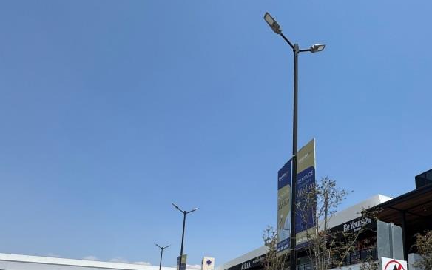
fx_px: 306
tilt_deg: +16.0
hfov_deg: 68.0
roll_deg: -3.9
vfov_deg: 43.2
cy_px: 246
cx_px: 295
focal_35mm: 26
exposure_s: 1/1976
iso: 40
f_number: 2.2
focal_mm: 2.22
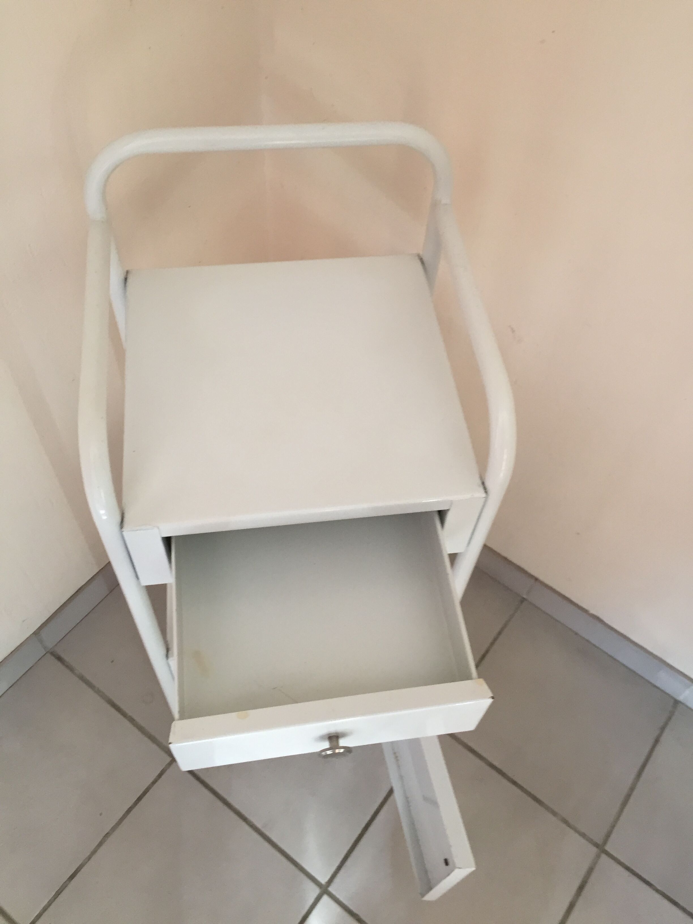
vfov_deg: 61.7
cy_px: 462
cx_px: 346
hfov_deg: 48.2
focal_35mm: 29
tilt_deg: -55.2
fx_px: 774
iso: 100
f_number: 2.2
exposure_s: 1/33
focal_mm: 4.15
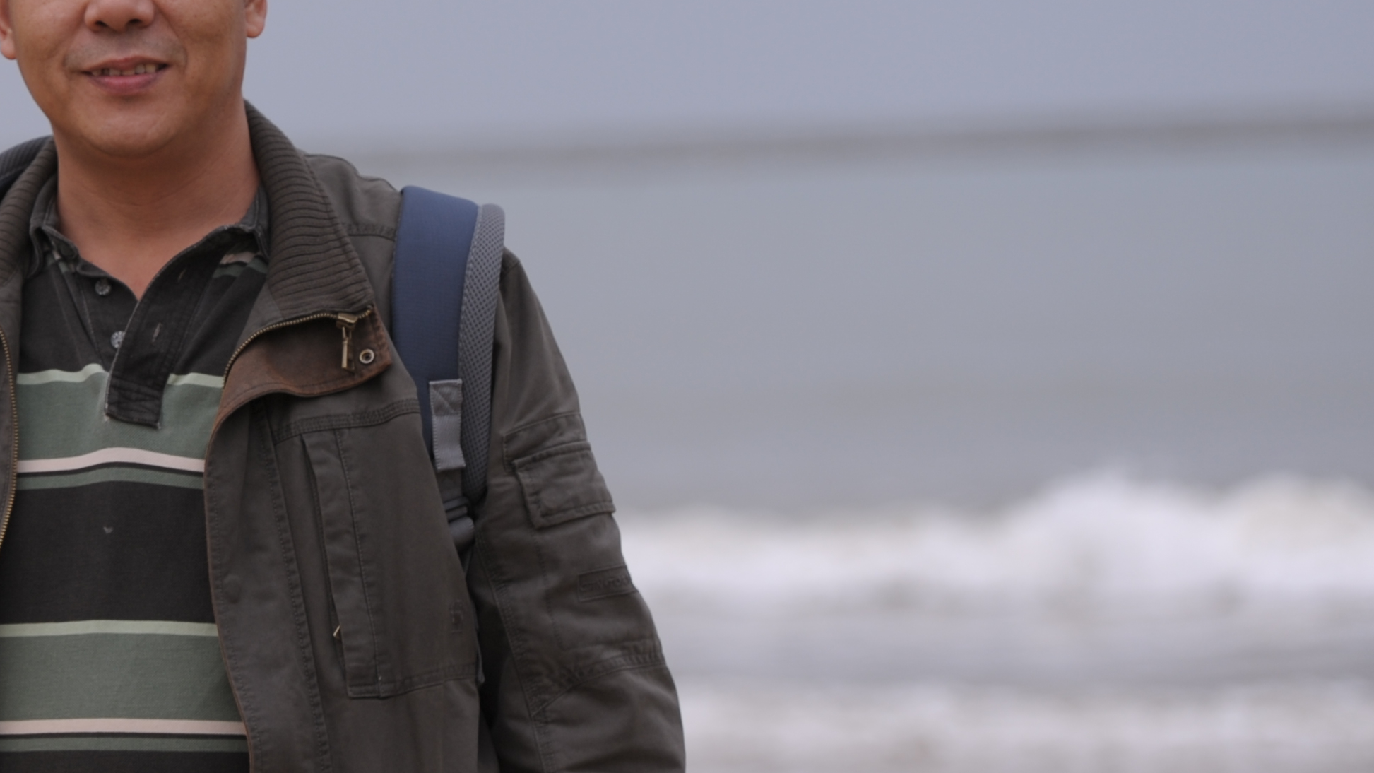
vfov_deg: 4.8
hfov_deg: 8.5
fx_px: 9181
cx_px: -118
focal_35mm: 252
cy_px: 82
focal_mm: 110
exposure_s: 1/640
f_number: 3.5
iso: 200
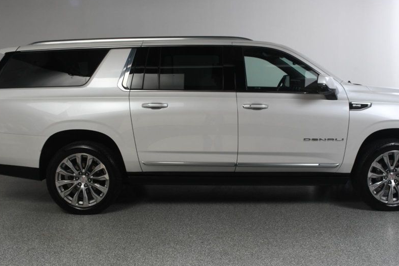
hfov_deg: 49.5
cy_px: 141
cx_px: 212
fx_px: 432
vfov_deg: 34.2
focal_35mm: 39
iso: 100
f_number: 13
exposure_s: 1/160
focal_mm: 20
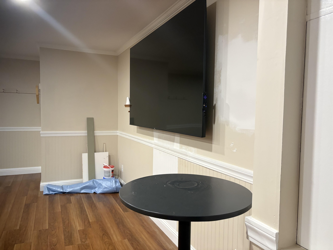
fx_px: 250
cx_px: 166
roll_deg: -1.1
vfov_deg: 53.1
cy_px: 125
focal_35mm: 26
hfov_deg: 67.3
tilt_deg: -2.3
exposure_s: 1/60
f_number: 1.6
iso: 200
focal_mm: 5.96
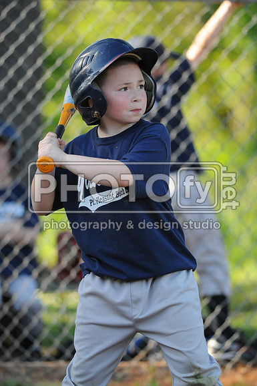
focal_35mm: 450
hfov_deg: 3.0
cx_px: 128
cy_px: 193
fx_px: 4833
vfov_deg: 4.6
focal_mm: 300
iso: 800
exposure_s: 1/800
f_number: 4
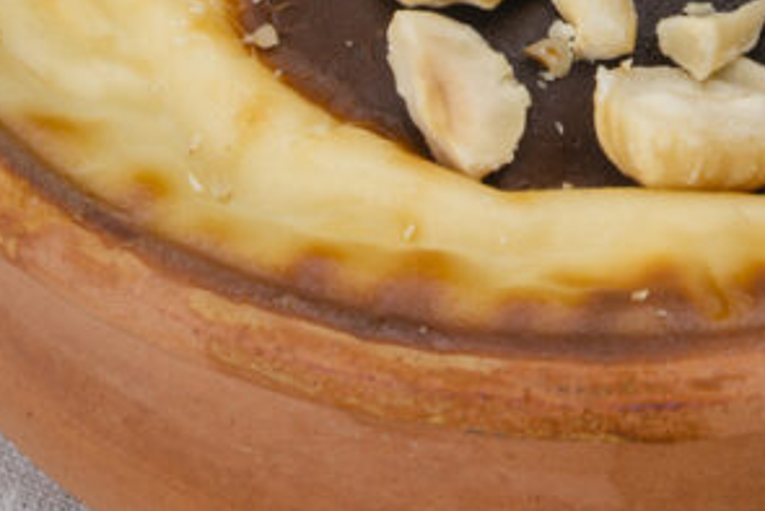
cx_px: 915
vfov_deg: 2.0
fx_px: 14754
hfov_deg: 3.0
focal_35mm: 694
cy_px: -134
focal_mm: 200
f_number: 16
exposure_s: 1/160
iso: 125
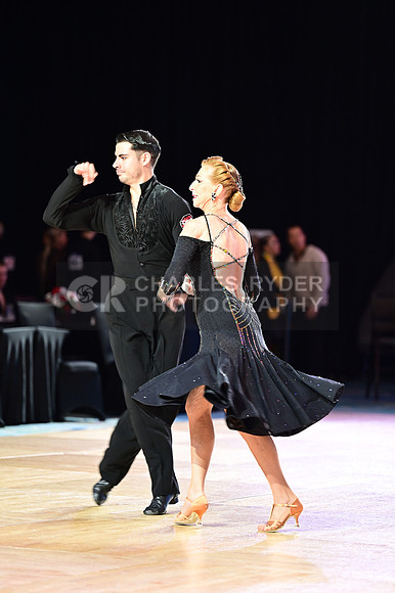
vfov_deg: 14.7
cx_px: 198
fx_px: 2307
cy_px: 296
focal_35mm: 140
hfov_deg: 9.8
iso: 1600
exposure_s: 1/160
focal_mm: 140
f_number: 2.8
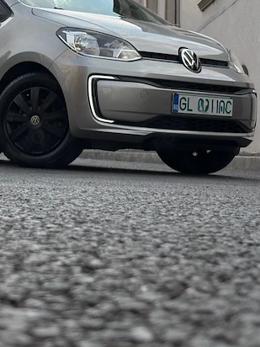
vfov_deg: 19.2
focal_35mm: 101
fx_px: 1011
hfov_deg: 14.5
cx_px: 24
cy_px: 58
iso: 40
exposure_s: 1/3831
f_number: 1.6
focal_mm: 5.96
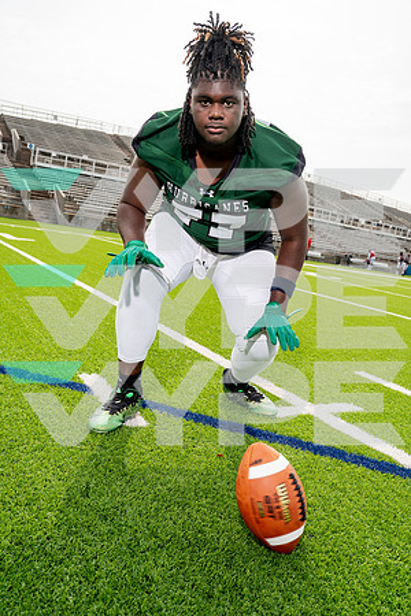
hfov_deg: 43.6
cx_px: 206
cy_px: 308
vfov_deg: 61.9
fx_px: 514
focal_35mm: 30
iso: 100
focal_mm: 30
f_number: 5.6
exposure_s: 1/320
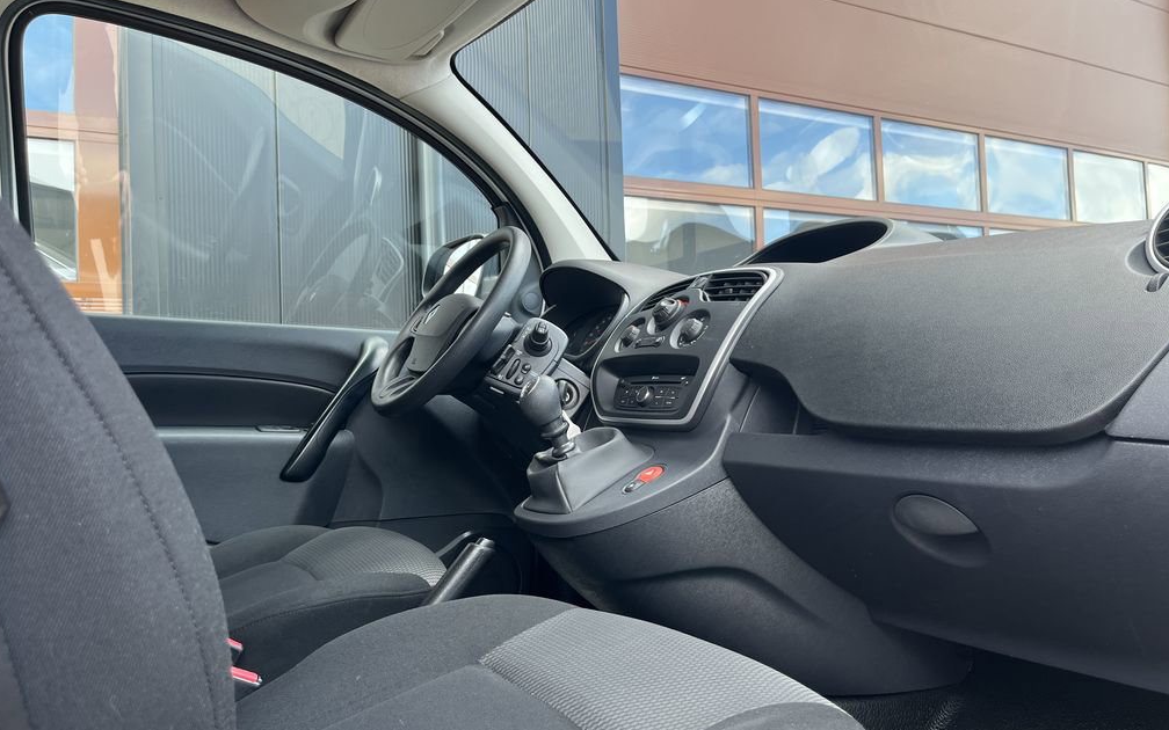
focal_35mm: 28
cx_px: 586
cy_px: 367
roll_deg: +1.5
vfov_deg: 44.5
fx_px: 892
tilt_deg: +1.6
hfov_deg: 66.5
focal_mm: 5.1
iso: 40
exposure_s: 1/121
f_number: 1.6
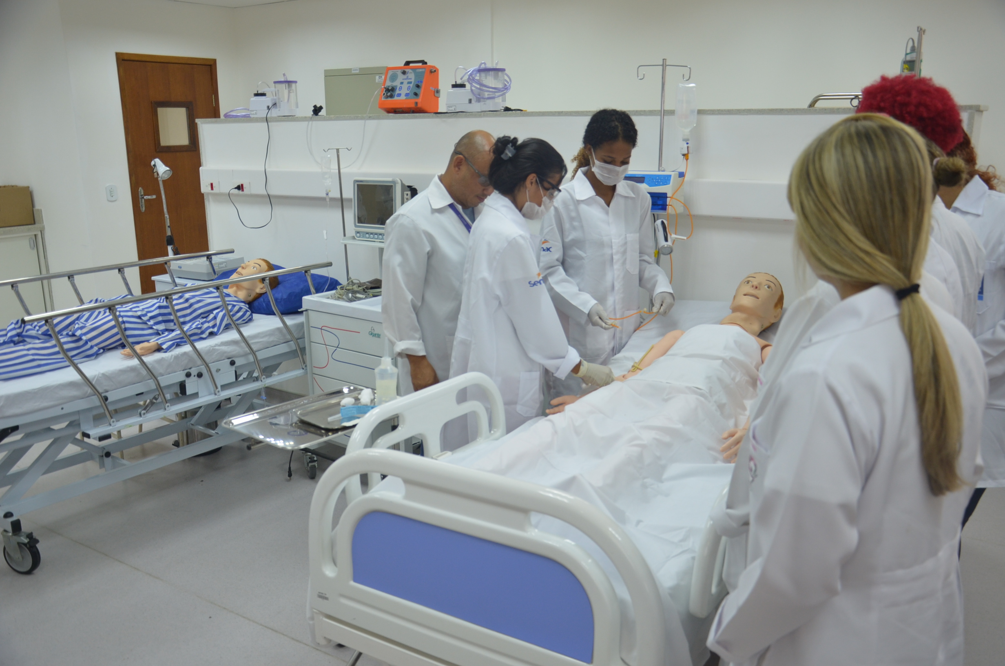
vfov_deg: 39.8
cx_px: 502
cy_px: 333
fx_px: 919
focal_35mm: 33
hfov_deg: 57.3
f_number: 4
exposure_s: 1/60
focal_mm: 22
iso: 400
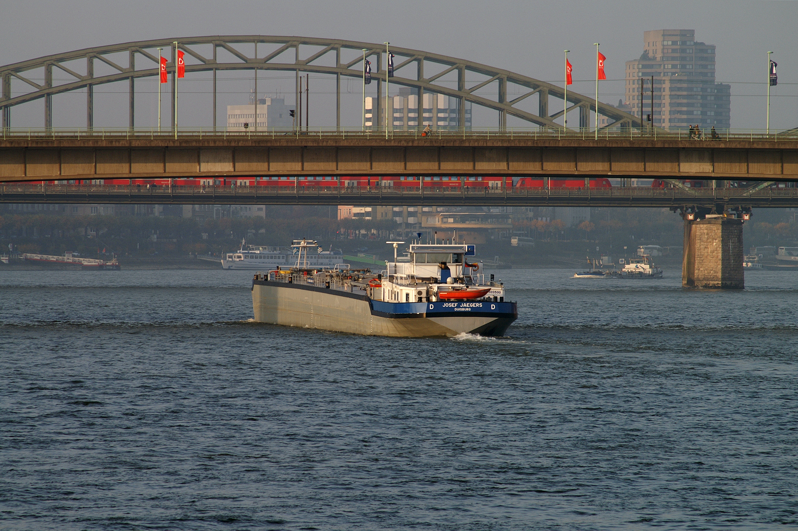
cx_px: 399
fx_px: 6976
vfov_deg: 4.4
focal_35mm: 315
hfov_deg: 6.5
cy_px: 266
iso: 100
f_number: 8
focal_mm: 210
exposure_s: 1/200
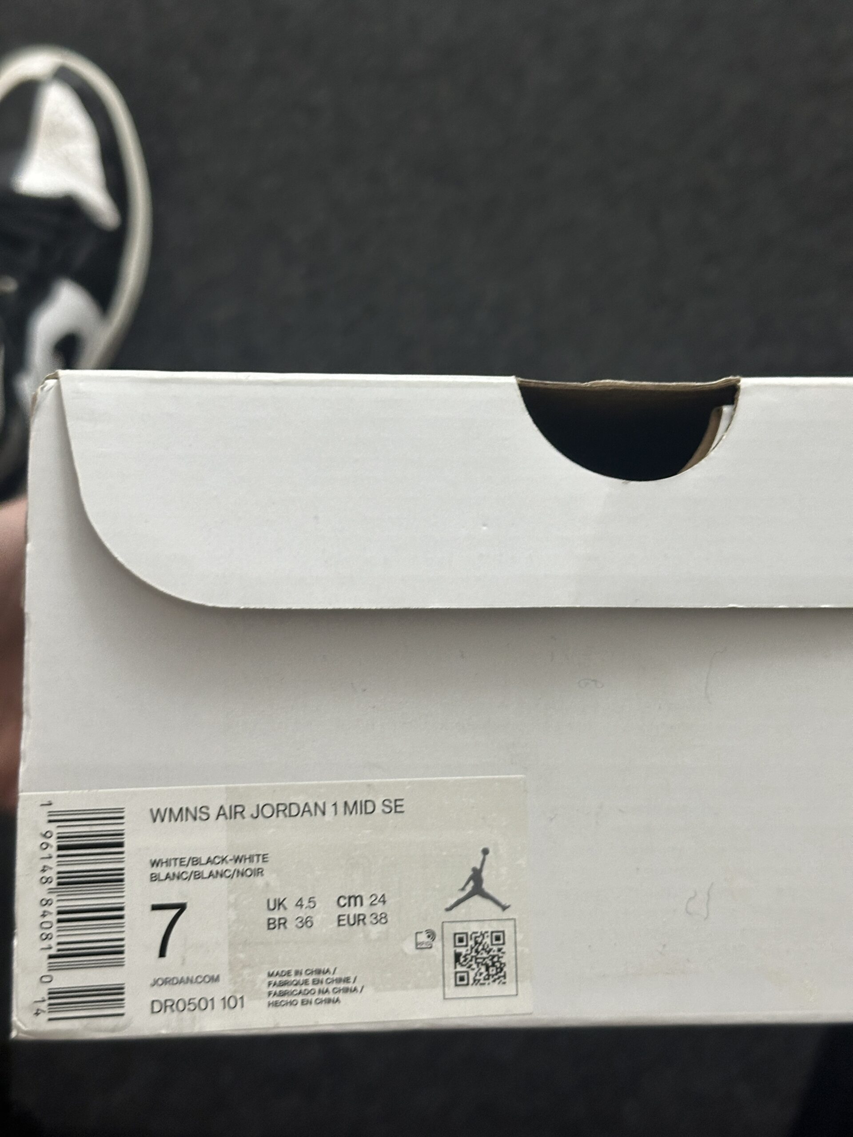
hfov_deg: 30.3
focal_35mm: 48
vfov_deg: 39.7
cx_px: 426
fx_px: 1577
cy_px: 568
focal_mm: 6.86
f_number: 1.78
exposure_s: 1/50
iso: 200
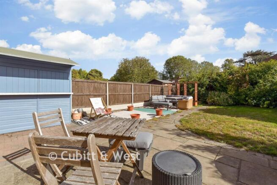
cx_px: 138
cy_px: 92
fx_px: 115
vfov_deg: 77.4
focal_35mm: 15
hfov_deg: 100.4
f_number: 8
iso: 200
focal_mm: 10
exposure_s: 1/640
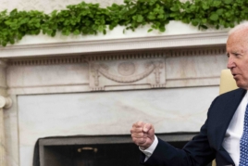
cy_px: 118
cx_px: 77
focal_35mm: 112
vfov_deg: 12.2
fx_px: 772
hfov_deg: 18.2
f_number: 2.8
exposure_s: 1/320
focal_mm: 50
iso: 1000
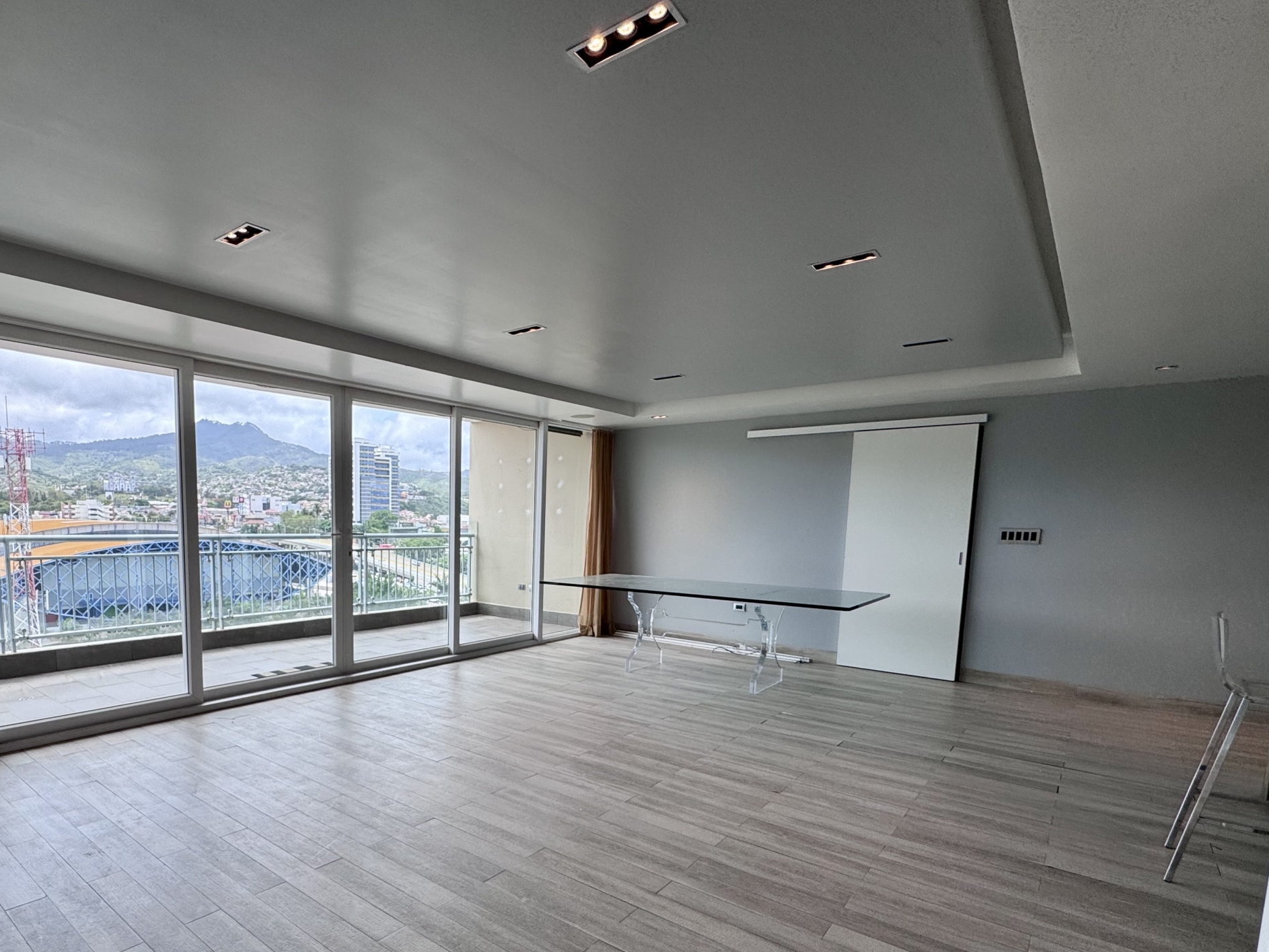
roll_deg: -0.9
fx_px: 697
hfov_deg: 83.1
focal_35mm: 19
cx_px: 478
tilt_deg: -7.3
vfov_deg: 67.5
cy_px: 603
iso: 40
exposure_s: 1/321
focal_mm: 2.22
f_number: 2.2
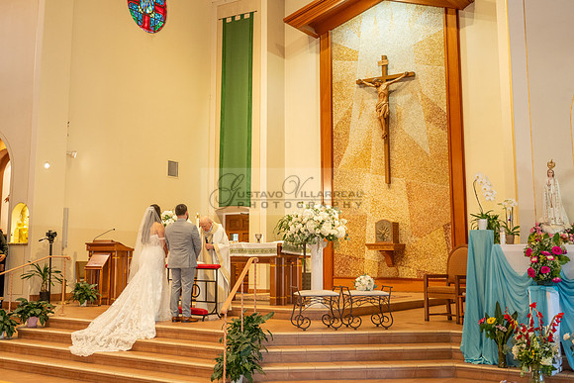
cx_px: 241
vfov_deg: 30.8
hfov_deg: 44.8
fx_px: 693
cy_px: 148
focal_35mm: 43
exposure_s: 1/160
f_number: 2.8
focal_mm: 34
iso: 1600
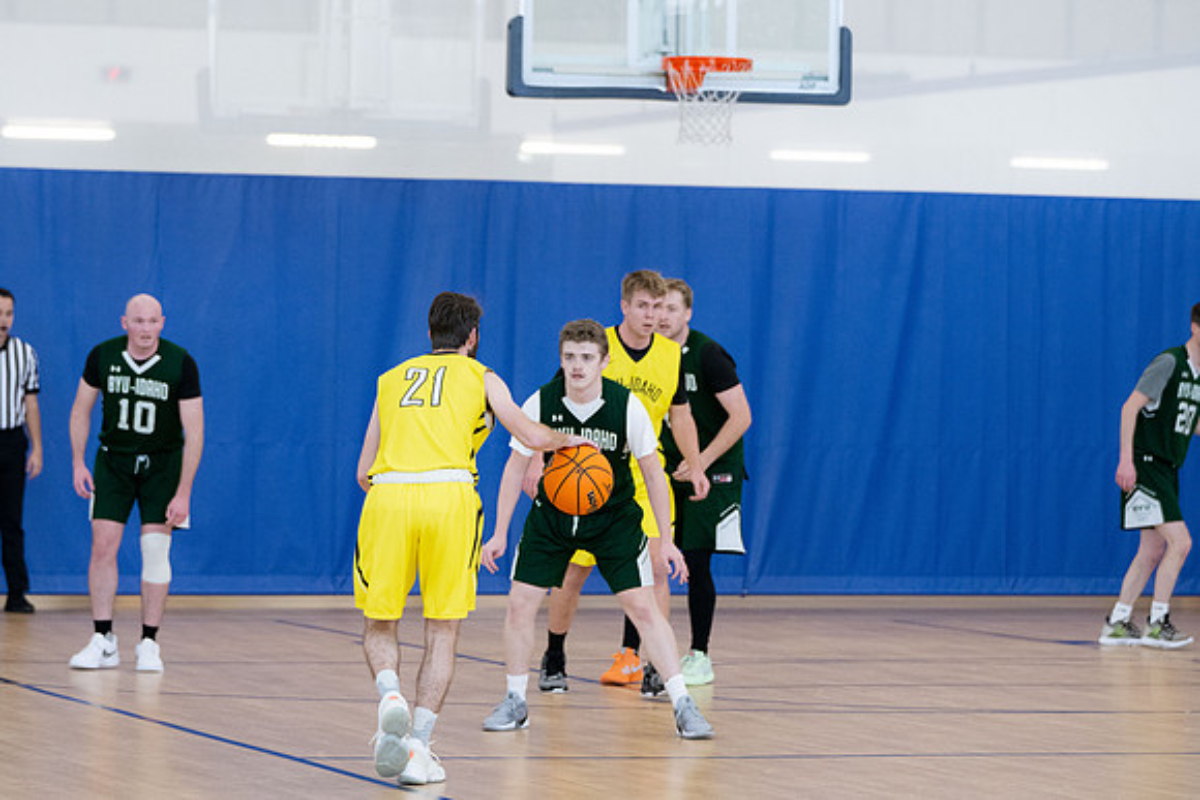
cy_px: 398
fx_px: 5195
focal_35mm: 156
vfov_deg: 8.8
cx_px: 605
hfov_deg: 13.2
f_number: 3.5
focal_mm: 115
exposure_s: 1/500
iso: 3200
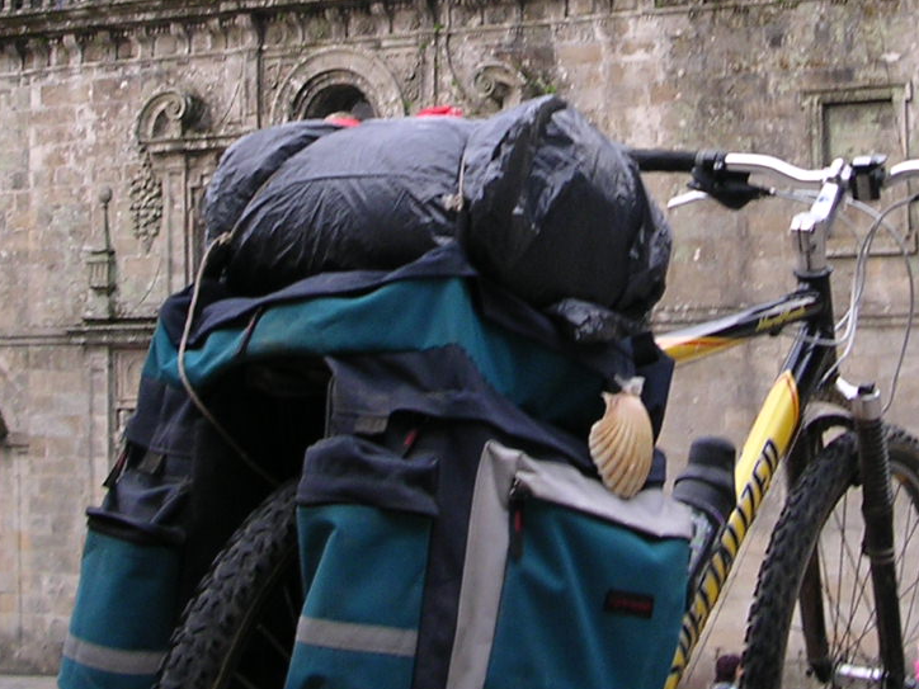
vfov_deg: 17.3
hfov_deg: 23.2
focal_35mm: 84
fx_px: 2230
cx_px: 597
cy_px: 38
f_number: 2.8
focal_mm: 5.8
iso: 100
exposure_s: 1/139
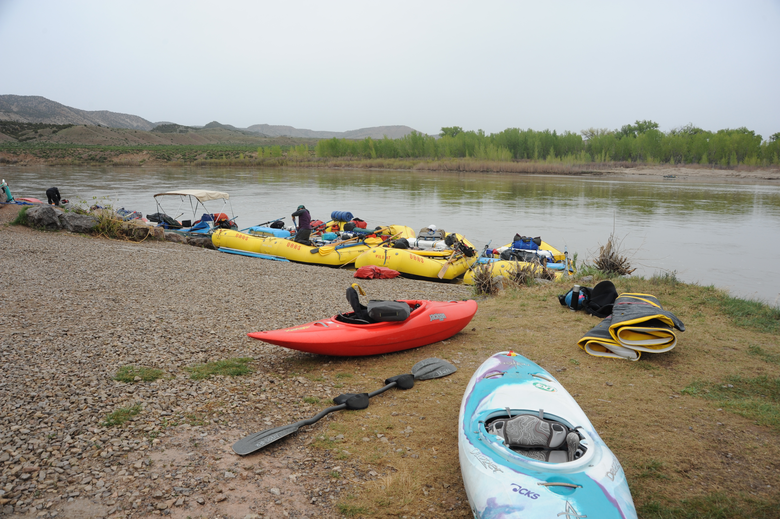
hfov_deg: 65.5
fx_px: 606
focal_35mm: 28
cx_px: 390
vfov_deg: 46.3
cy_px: 260
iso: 320
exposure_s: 1/200
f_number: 10
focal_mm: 28
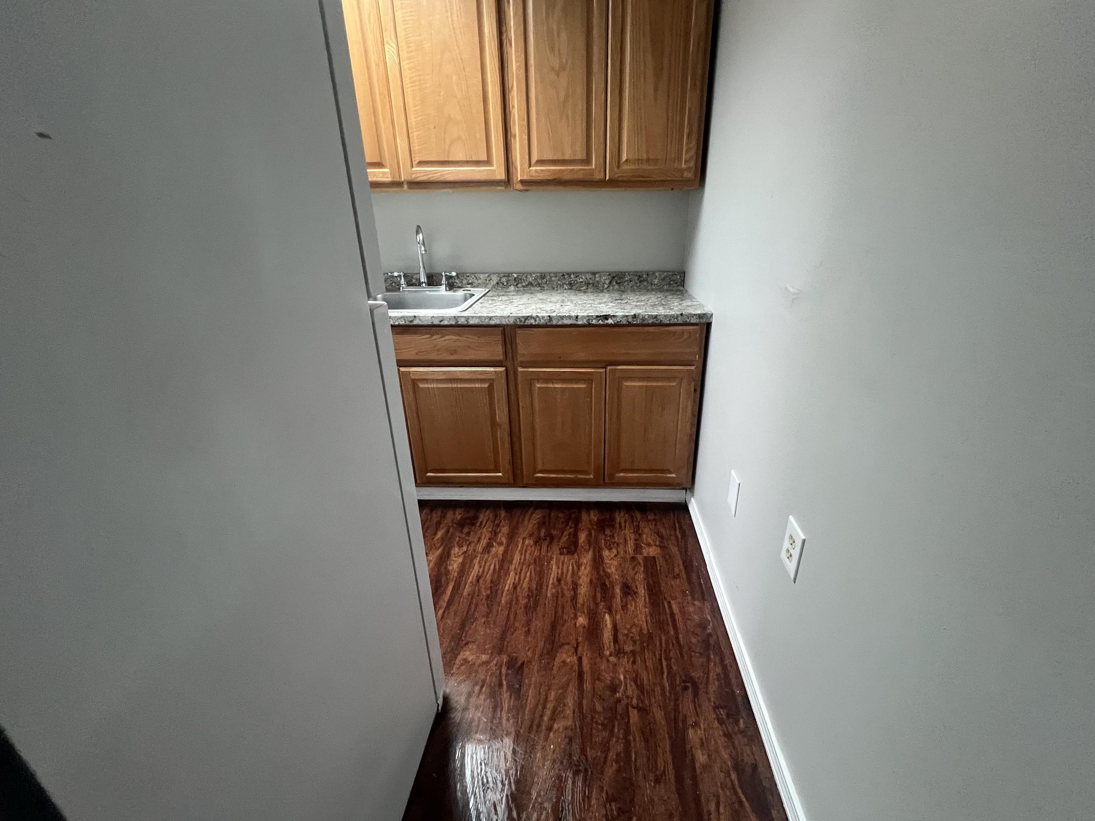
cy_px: 400
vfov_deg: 85.6
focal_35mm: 14
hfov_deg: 101.9
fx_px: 443
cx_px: 581
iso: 400
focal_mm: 1.57
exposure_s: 1/60.2
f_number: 1.8
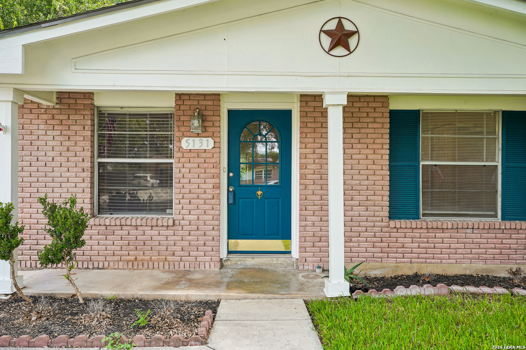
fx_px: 380
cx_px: 263
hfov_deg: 69.4
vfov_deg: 49.6
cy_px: 175
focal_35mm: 26
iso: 100
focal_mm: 26
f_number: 8
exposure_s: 1/50
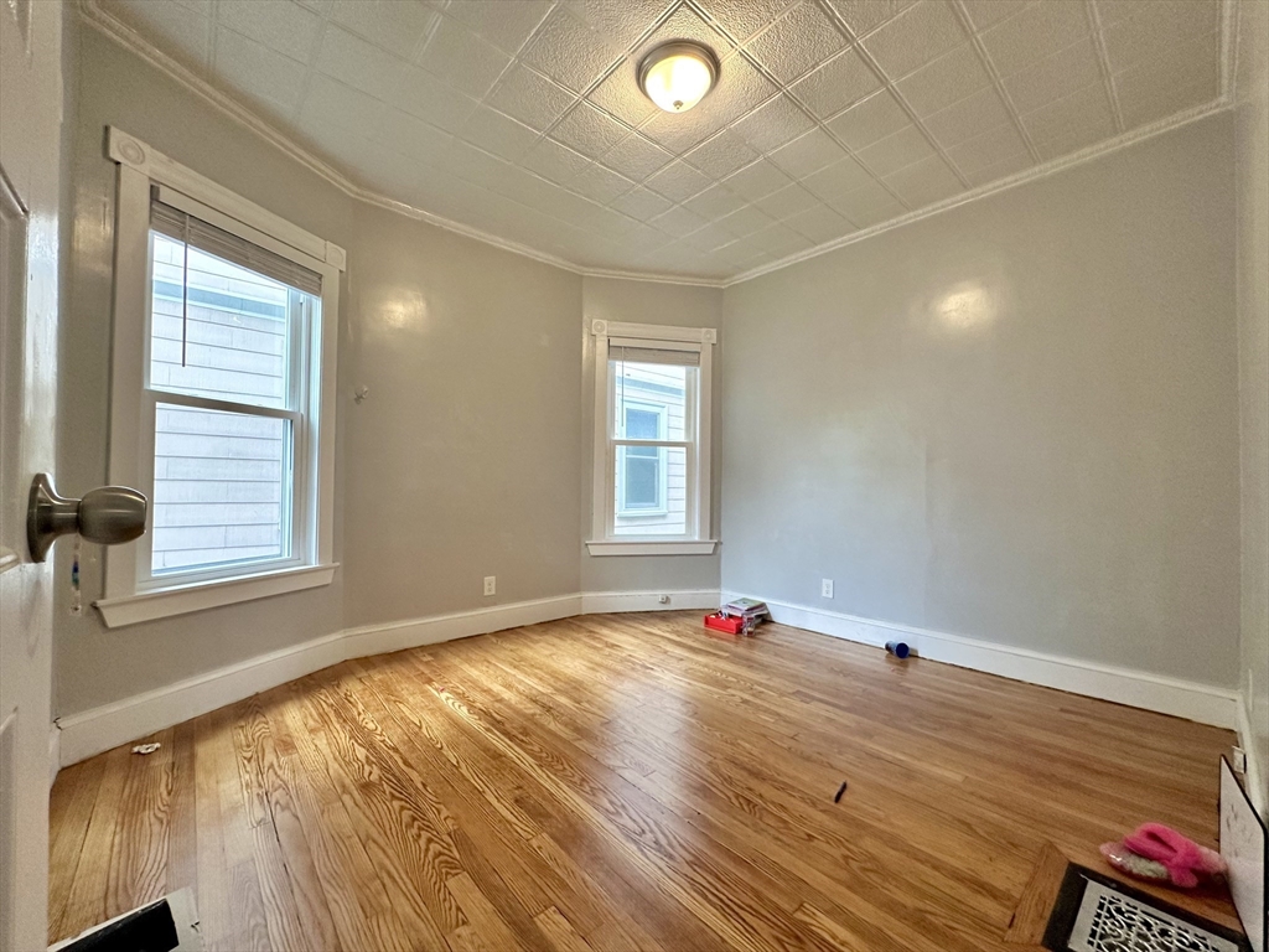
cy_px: 476
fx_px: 513
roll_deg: -0.5
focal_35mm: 14
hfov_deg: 102.1
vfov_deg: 85.7
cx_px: 634
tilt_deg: +2.1
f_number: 2.2
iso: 200
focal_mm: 2.22
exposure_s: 1/120
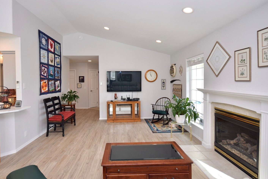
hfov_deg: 89.9
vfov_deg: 67.3
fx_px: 134
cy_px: 82
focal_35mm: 18
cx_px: 127
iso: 400
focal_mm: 10
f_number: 5.6
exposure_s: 1/125
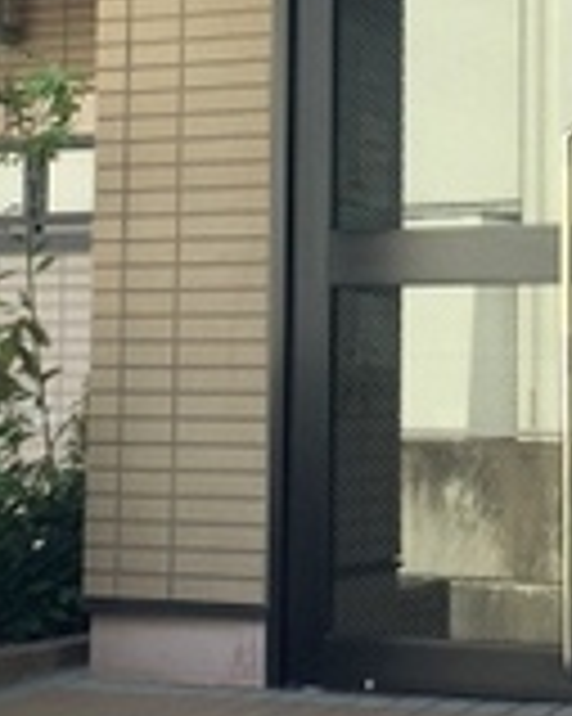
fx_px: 2266
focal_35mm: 107
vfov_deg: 17.7
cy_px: 90
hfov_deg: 14.4
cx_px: 392
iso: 32
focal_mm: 4.15
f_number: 2.2
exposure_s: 1/229
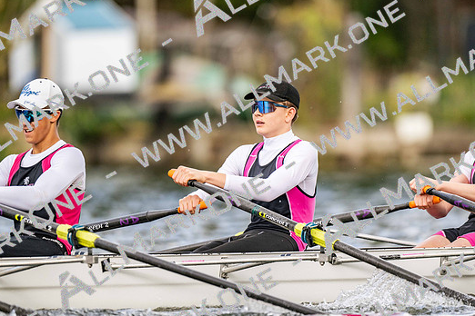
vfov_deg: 2.1
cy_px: 170
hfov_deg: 3.1
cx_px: 244
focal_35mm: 667
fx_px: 8800
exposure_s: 1/2500
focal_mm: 600
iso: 900
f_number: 4
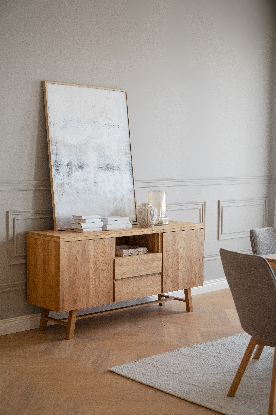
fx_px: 598
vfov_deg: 38.2
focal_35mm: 52
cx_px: 138
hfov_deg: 26.0
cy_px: 208
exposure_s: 1/80
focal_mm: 52
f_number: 4
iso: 800
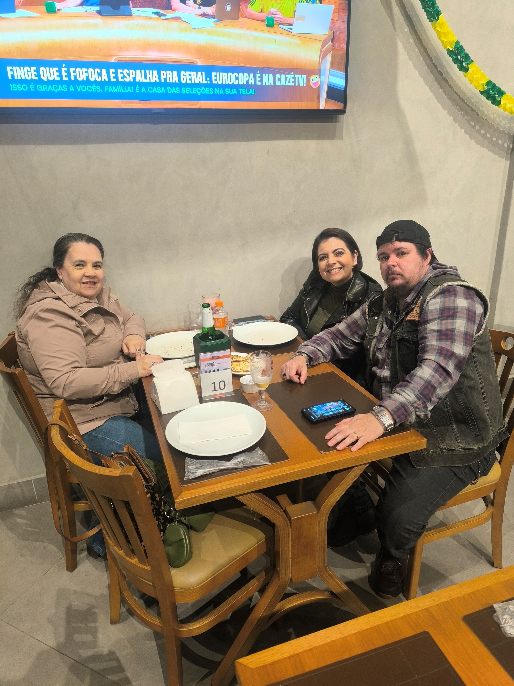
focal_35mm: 23
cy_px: 343
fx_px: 455
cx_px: 257
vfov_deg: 73.9
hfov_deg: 58.9
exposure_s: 1/60
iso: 640
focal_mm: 6.14
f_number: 1.65
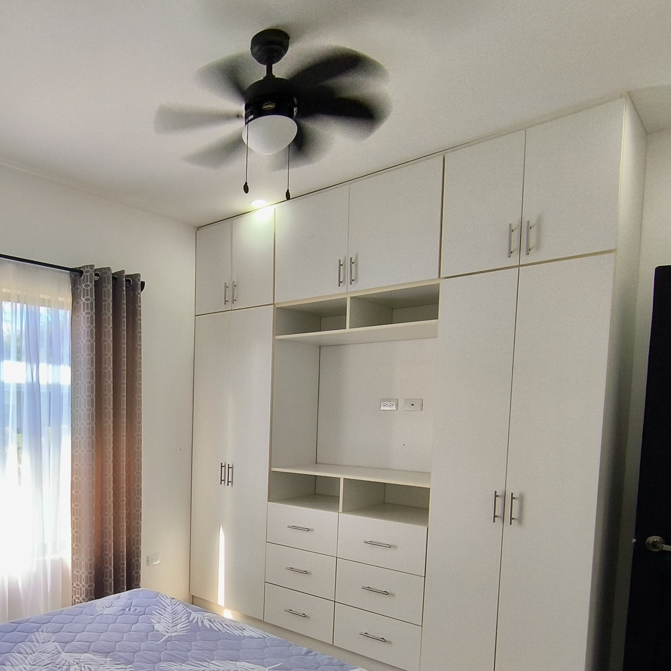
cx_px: 150
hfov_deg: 57.2
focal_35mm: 26
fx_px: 570
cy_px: 453
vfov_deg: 59.4
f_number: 2.2
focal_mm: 1.65
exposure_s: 1/50
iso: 64
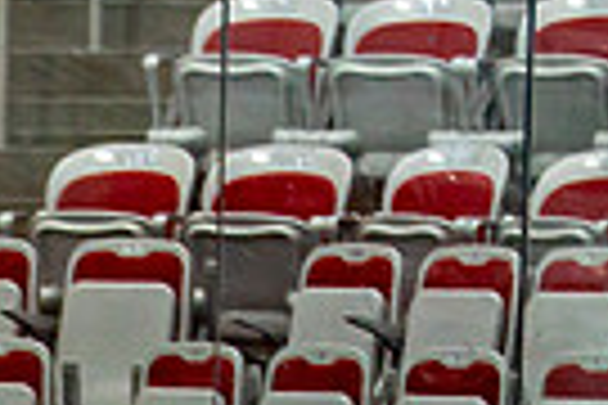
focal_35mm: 596
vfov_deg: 2.3
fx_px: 10065
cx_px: -190
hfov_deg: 3.5
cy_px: 1106
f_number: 2.8
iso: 500
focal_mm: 88
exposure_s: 1/640
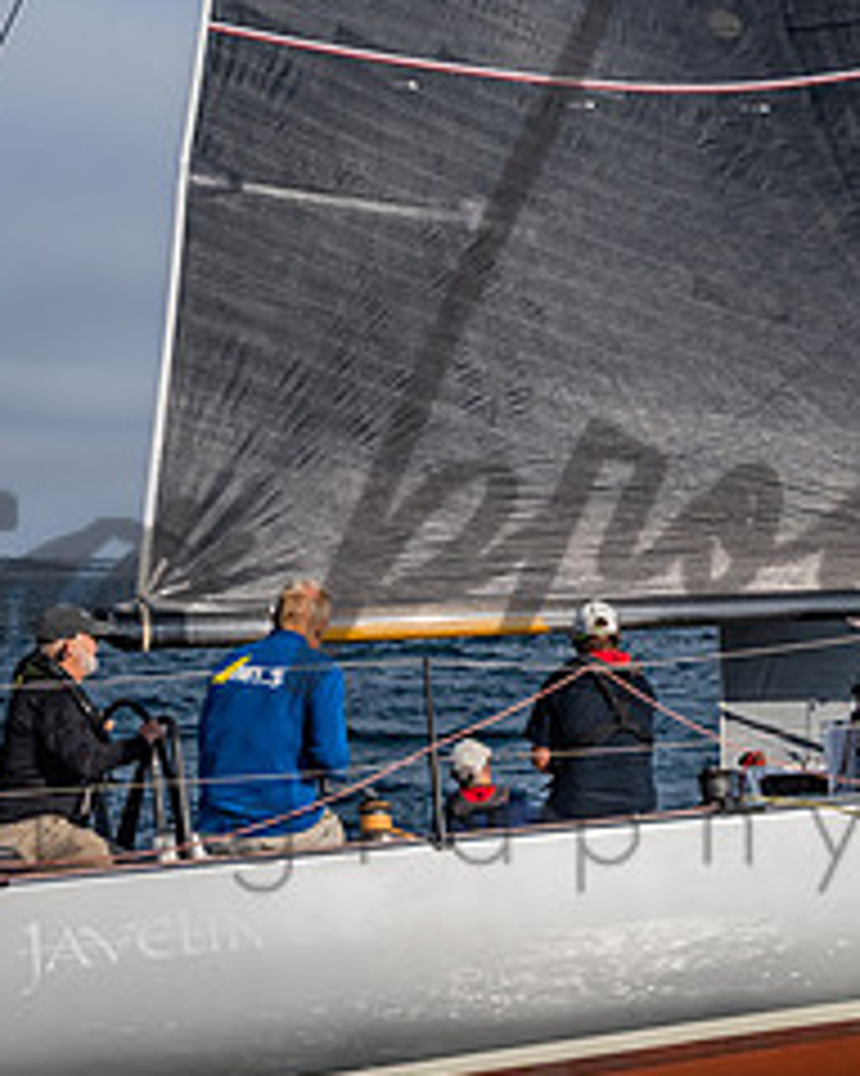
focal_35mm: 58
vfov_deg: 32.5
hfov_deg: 25.7
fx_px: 1846
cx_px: 712
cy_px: 487
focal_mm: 24
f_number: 9
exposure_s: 1/1250
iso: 400
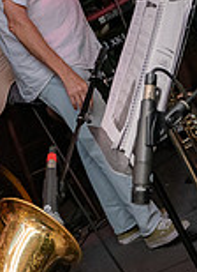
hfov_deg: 14.1
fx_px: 797
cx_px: 108
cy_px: 315
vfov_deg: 18.4
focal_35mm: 103
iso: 1600
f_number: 5.6
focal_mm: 24
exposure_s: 1/200
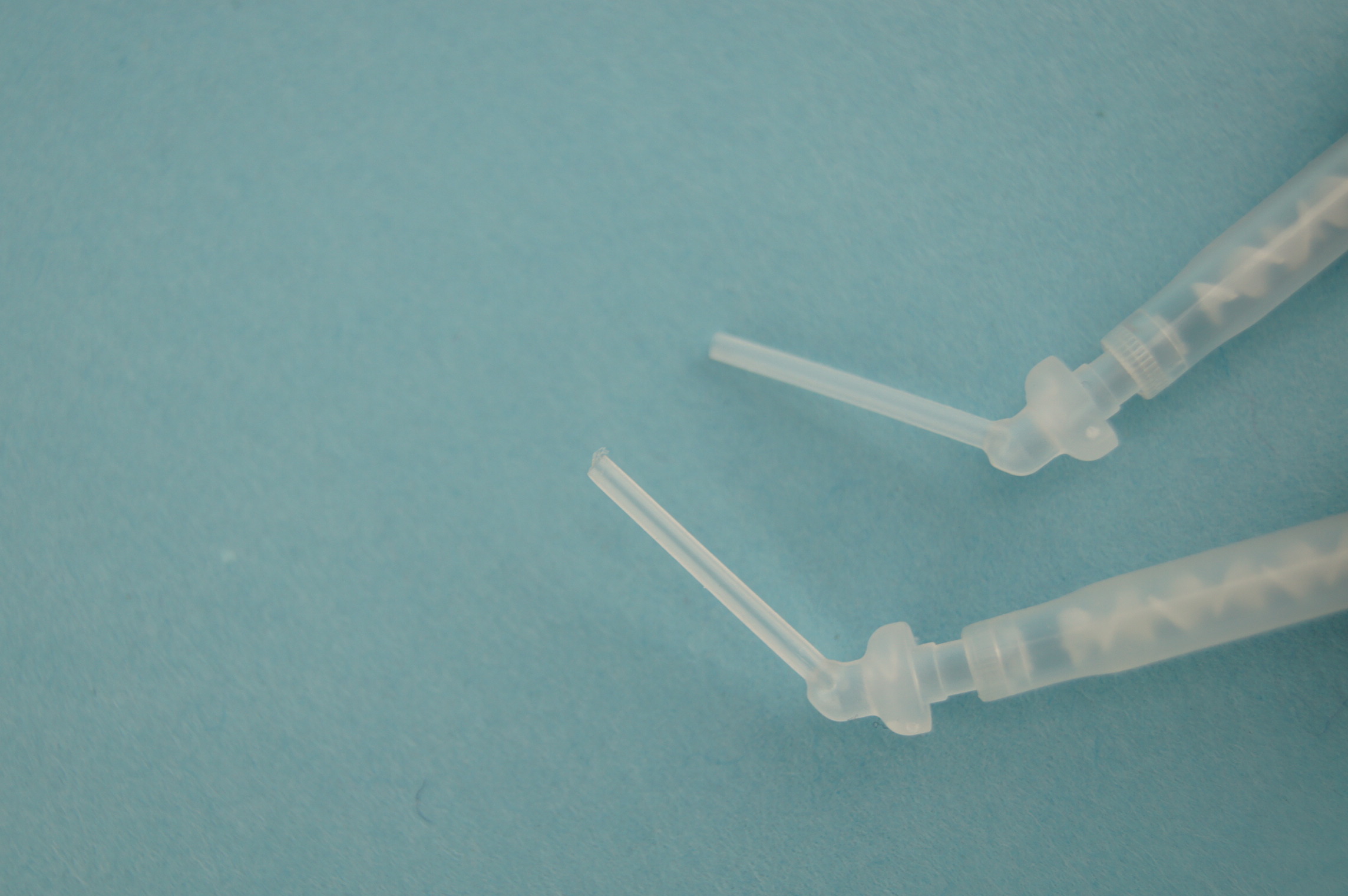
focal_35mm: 82
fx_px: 3086
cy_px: 448
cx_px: 674
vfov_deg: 16.5
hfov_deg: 24.6
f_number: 7.1
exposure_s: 1/100
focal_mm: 55
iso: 200
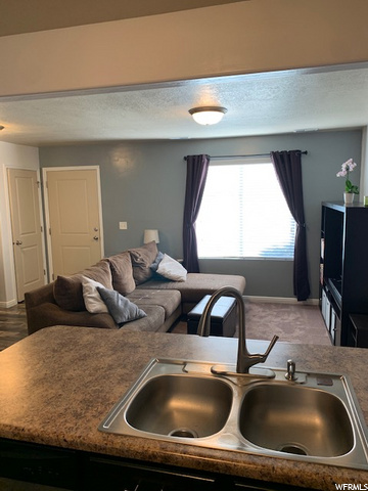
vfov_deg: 67.3
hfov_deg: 53.1
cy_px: 246
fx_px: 369
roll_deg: +0.5
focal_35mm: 26
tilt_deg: -7.6
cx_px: 184
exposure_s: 1/60
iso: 64
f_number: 1.8
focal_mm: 4.25
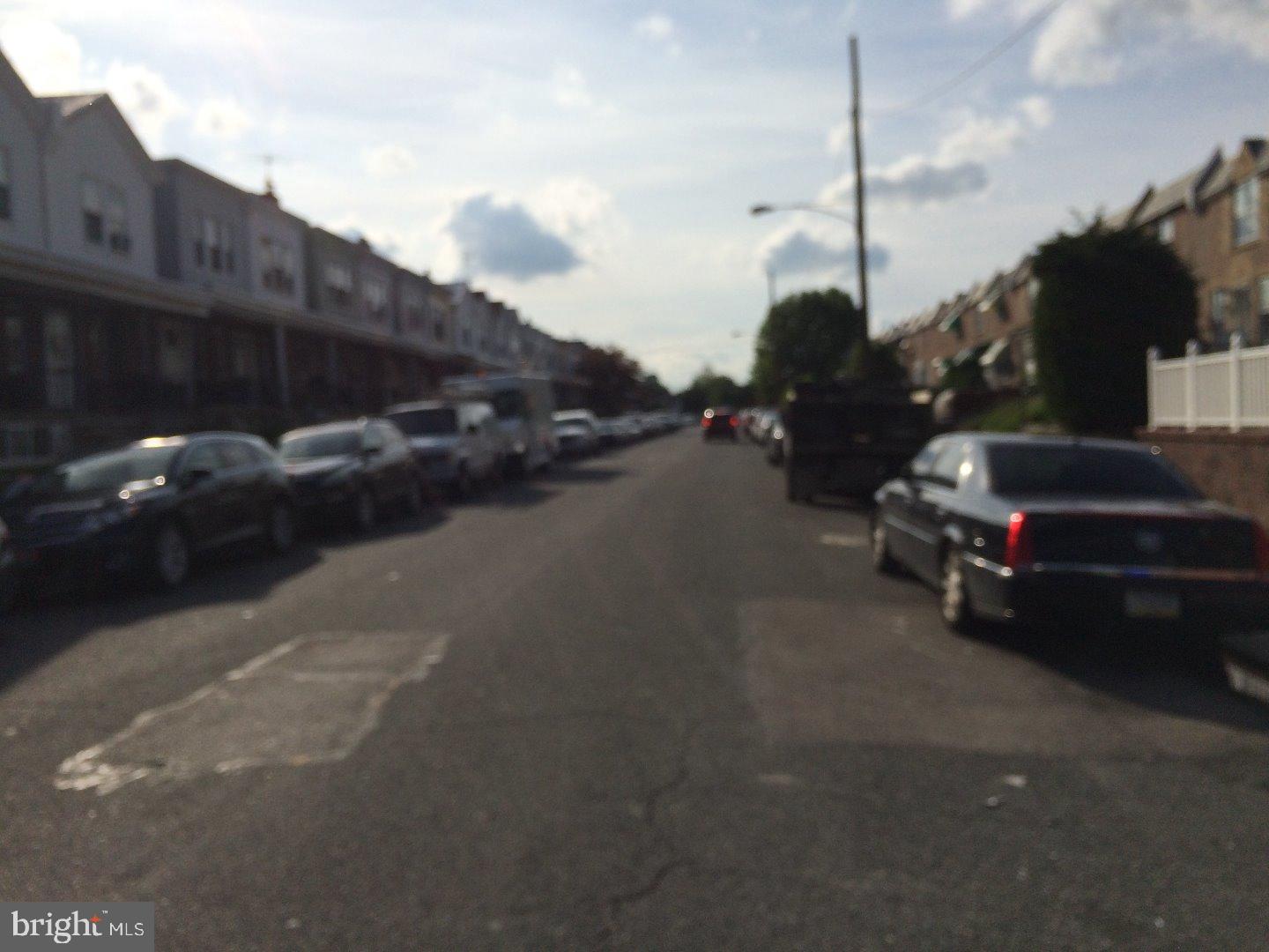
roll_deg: +0.6
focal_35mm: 29
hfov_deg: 61.7
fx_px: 1063
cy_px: 476
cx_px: 634
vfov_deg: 48.2
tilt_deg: -4.5
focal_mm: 4.15
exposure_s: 1/6849
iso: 40
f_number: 2.2
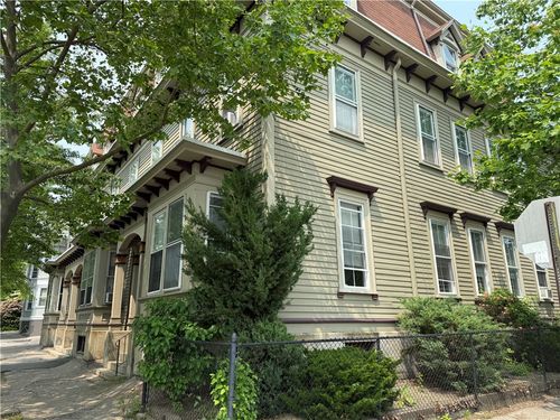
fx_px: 388
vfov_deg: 56.8
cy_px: 210
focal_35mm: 24
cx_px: 280
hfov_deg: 71.6
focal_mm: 6.76
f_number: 1.78
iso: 80
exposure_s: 1/1689
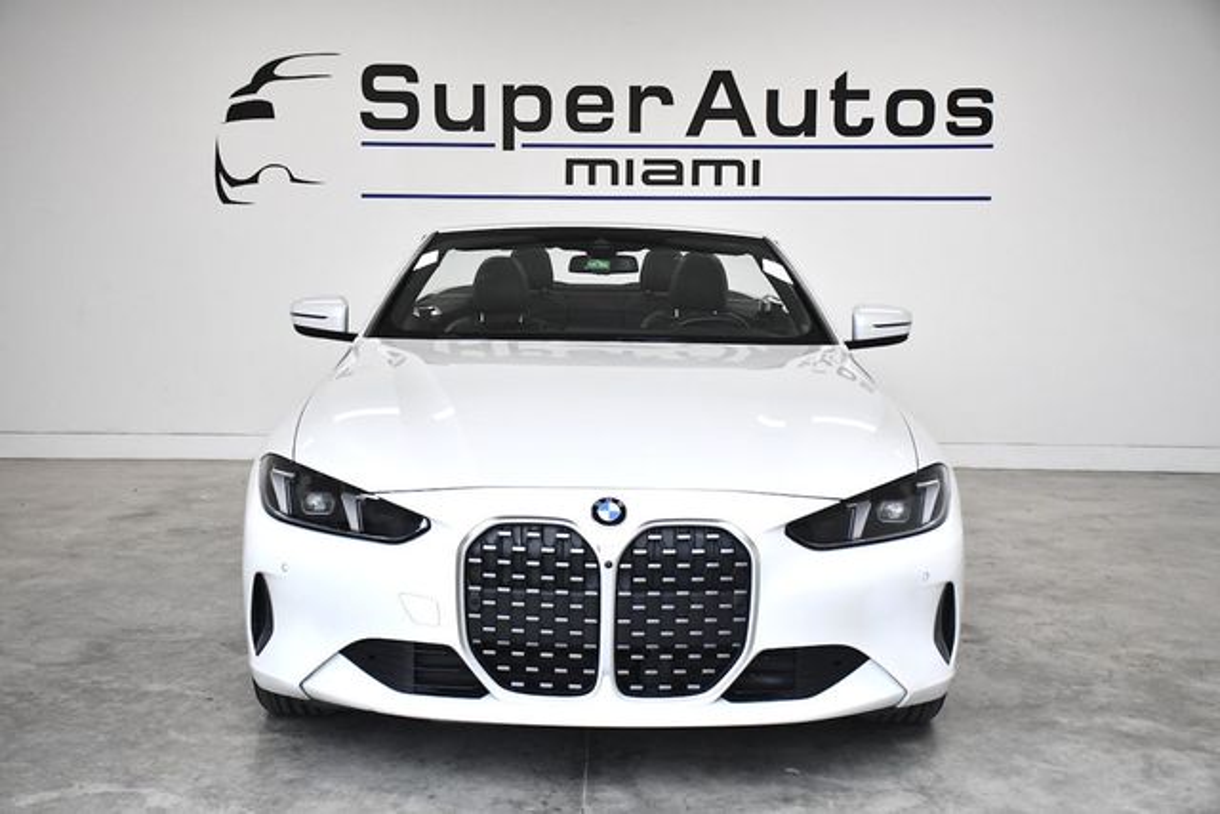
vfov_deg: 28.1
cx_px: 610
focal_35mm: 48
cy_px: 407
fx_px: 1627
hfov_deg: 41.1
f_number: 4.5
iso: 2500
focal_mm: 32
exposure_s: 1/2000
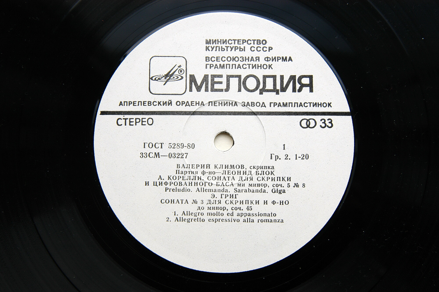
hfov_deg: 37.9
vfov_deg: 25.7
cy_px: 146
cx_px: 220
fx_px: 640
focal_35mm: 52
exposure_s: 1/125
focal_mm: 35
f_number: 5.6
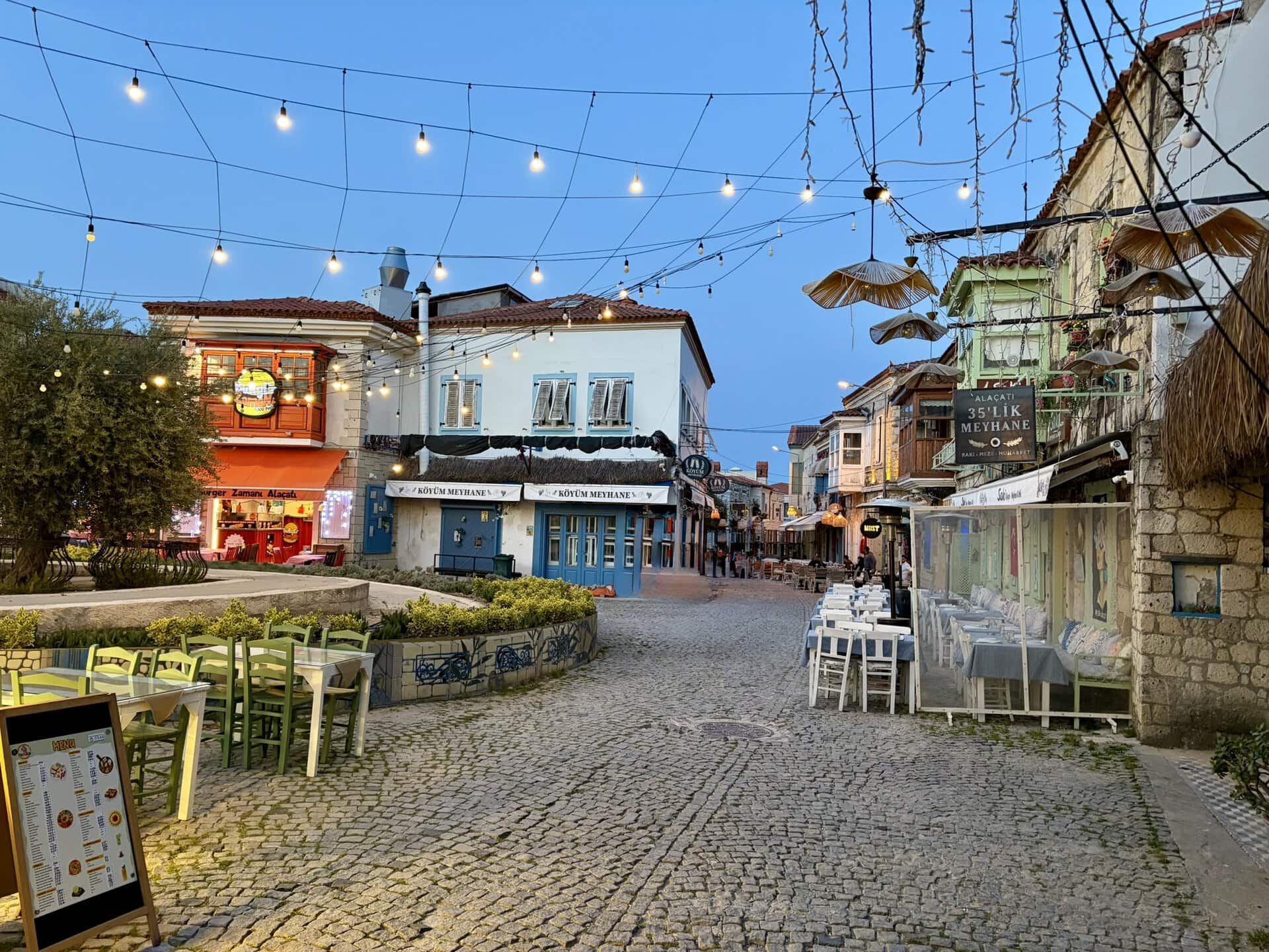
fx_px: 953
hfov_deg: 67.3
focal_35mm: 26
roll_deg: -1.5
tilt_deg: +2.9
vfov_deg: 53.1
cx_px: 634
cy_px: 476
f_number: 1.6
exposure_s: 1/50
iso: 200
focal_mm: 5.96
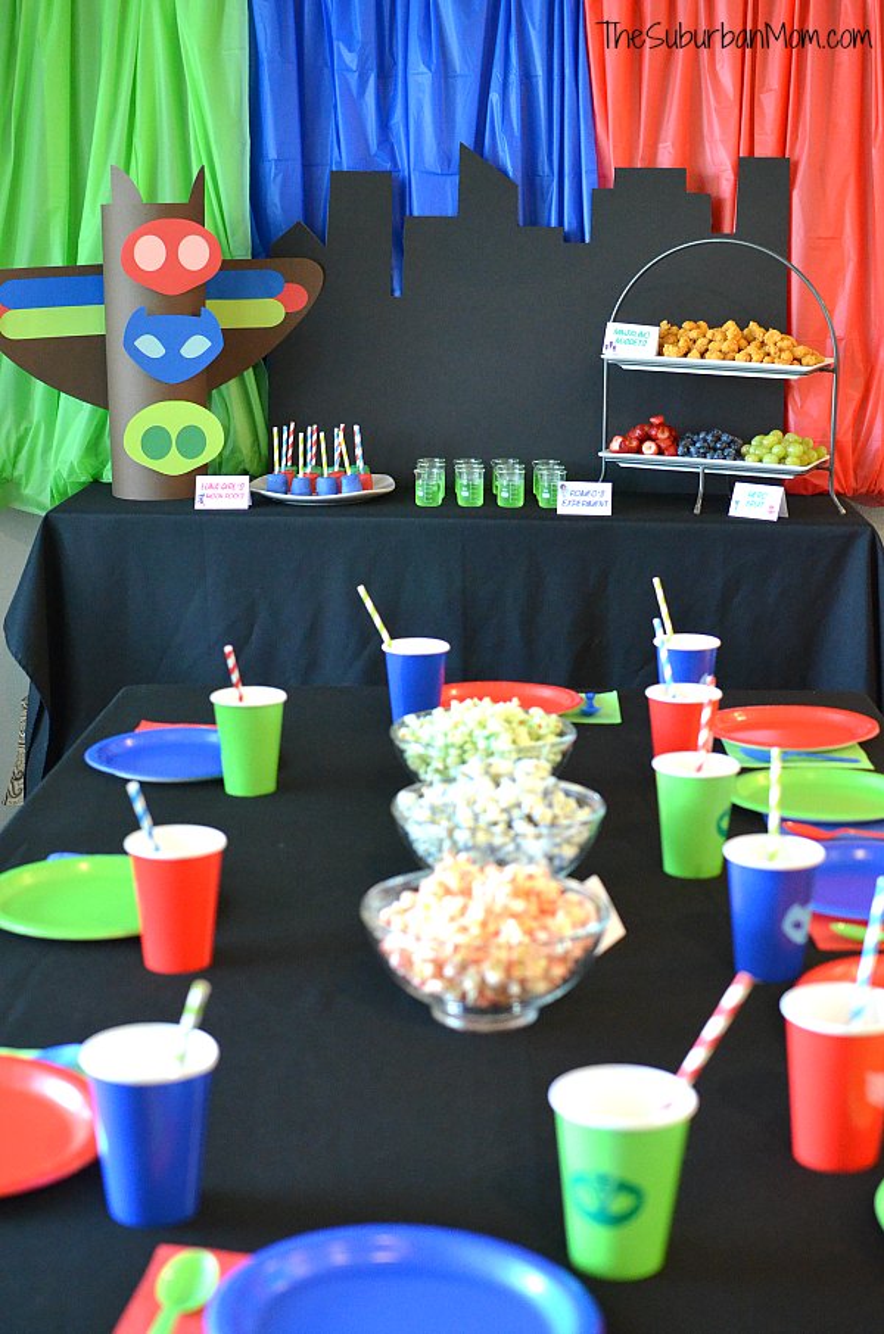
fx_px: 1943
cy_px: 667
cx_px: 442
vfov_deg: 37.9
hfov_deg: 25.6
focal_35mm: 52
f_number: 3.2
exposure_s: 1/80
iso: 3200
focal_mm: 35
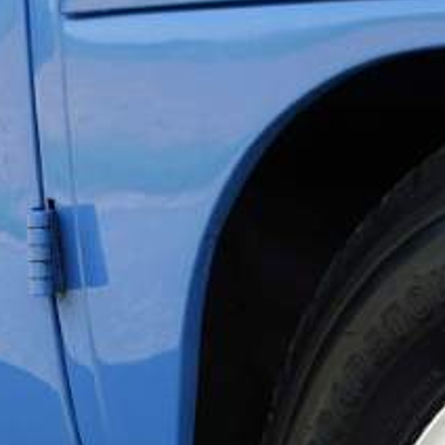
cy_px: 466
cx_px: 565
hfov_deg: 11.5
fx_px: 2153
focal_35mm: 148
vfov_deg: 11.7
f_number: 4
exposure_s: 1/250
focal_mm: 11.81
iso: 125
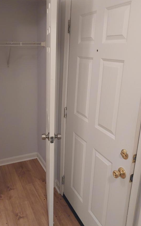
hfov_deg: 39.1
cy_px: 109
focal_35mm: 32
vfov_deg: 59.6
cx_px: 49
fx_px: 197
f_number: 1.8
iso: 250
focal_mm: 5.23
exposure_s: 1/60
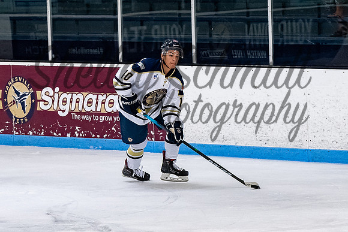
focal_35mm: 374
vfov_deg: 3.7
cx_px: 175
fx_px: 3616
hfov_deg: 5.5
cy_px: 87
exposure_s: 1/800
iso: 2000
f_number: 3.5
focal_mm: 120
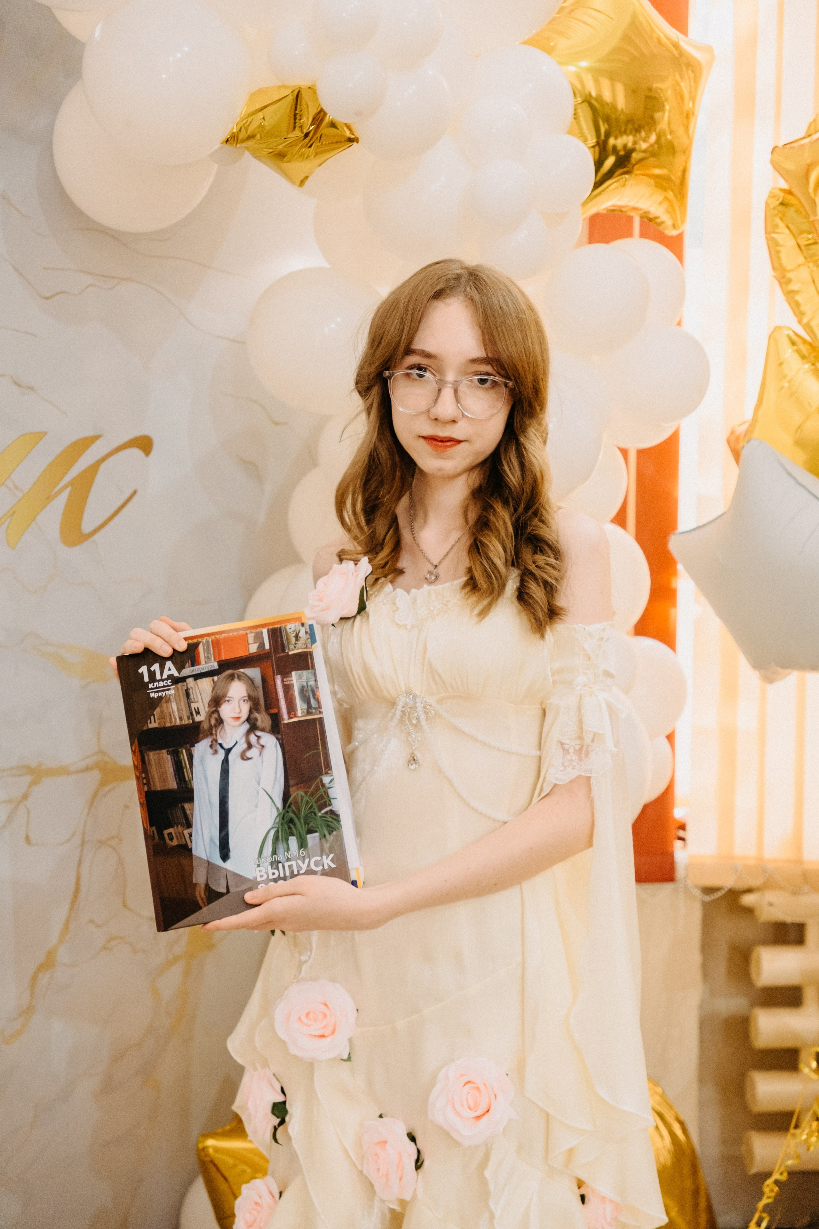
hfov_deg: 29.2
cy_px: 614
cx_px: 410
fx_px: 1570
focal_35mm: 46
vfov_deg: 42.7
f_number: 2.8
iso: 1250
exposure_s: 1/160
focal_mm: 30.9
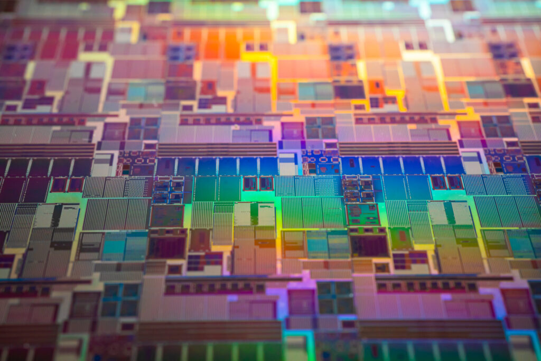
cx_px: 270
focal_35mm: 50
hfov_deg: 39.6
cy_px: 180
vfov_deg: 27.0
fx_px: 751
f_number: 8
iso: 800
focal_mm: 50
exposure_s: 1/60
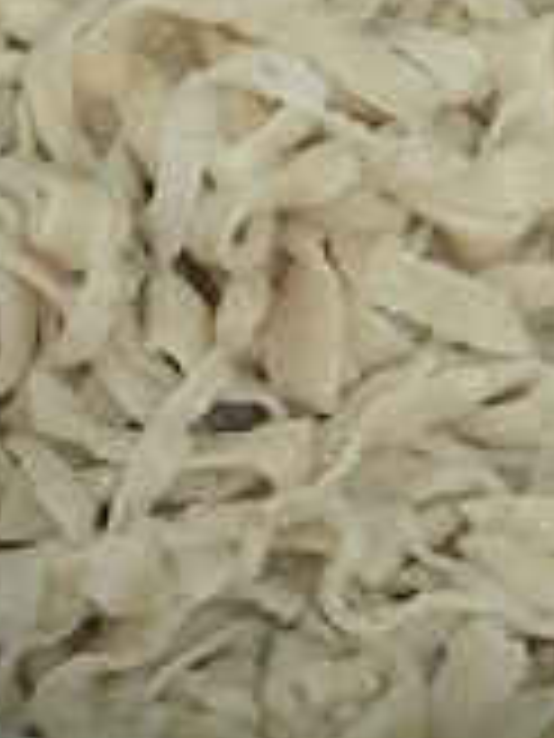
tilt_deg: -59.2
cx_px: -16
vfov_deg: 18.9
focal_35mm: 104
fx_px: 2219
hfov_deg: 14.0
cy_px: 405
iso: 320
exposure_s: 1/15
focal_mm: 4.15
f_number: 2.2
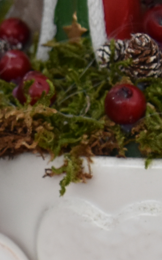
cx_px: -84
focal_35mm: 422
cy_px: 171
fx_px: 2982
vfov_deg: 5.0
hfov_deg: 3.1
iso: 640
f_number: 4.5
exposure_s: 1/250
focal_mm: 50
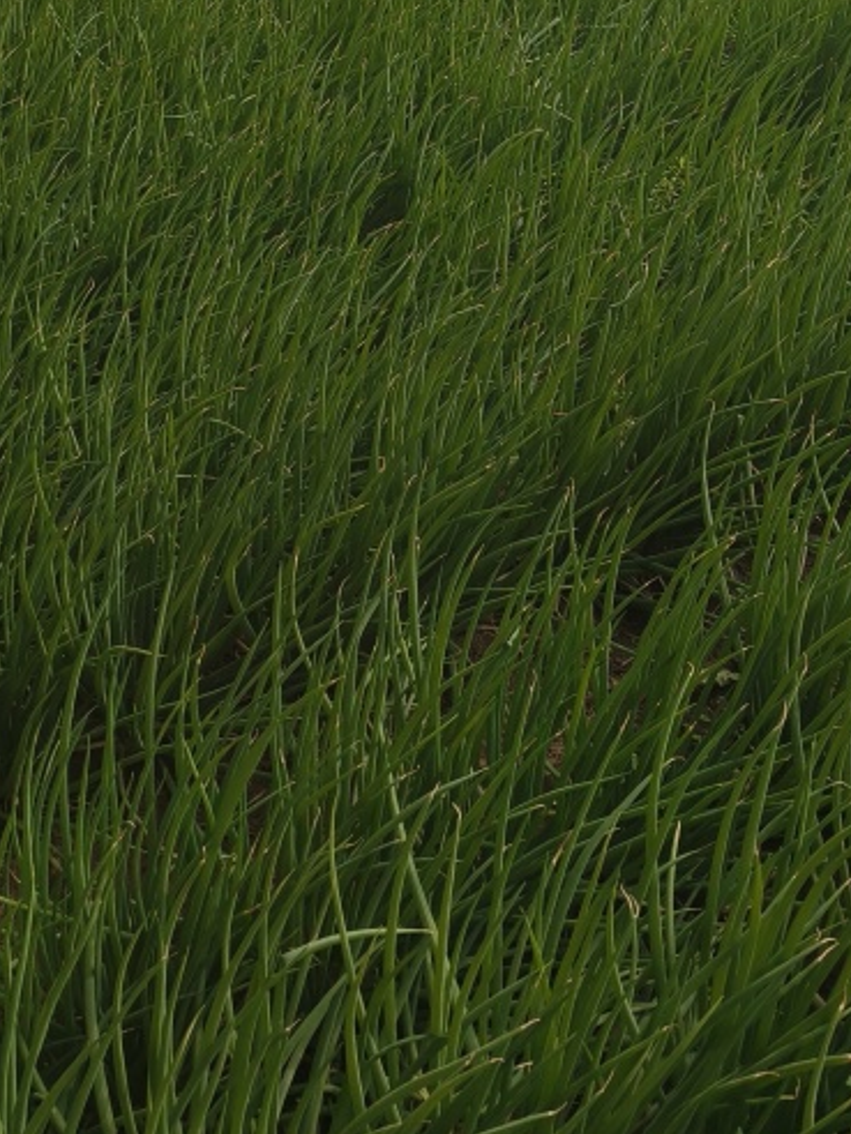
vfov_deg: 35.4
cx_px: 551
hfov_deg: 27.9
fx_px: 1704
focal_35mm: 52
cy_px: 190
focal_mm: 5.59
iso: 64
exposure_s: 1/4306
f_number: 1.8
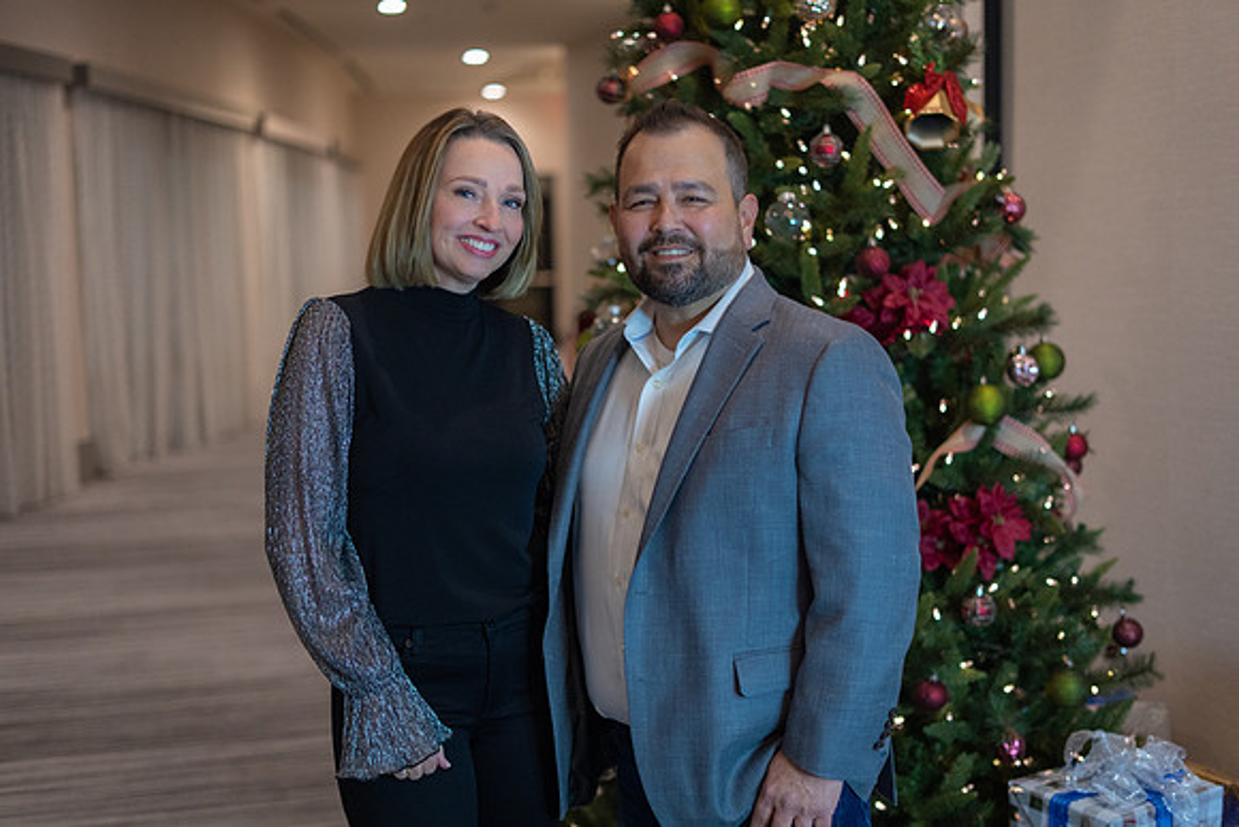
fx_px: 1721
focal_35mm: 50
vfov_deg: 27.0
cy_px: 414
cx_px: 620
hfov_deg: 39.6
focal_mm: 50
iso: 1250
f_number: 1.8
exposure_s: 1/320
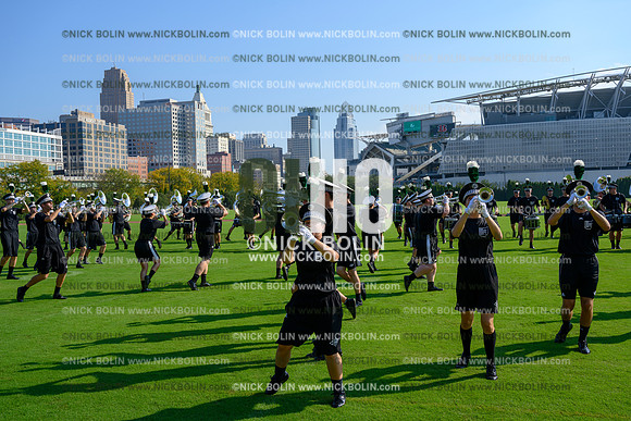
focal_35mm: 34
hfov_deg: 55.8
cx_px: 316
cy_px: 210
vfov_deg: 38.9
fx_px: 596
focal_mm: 34
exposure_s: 1/400
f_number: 7.1
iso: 80
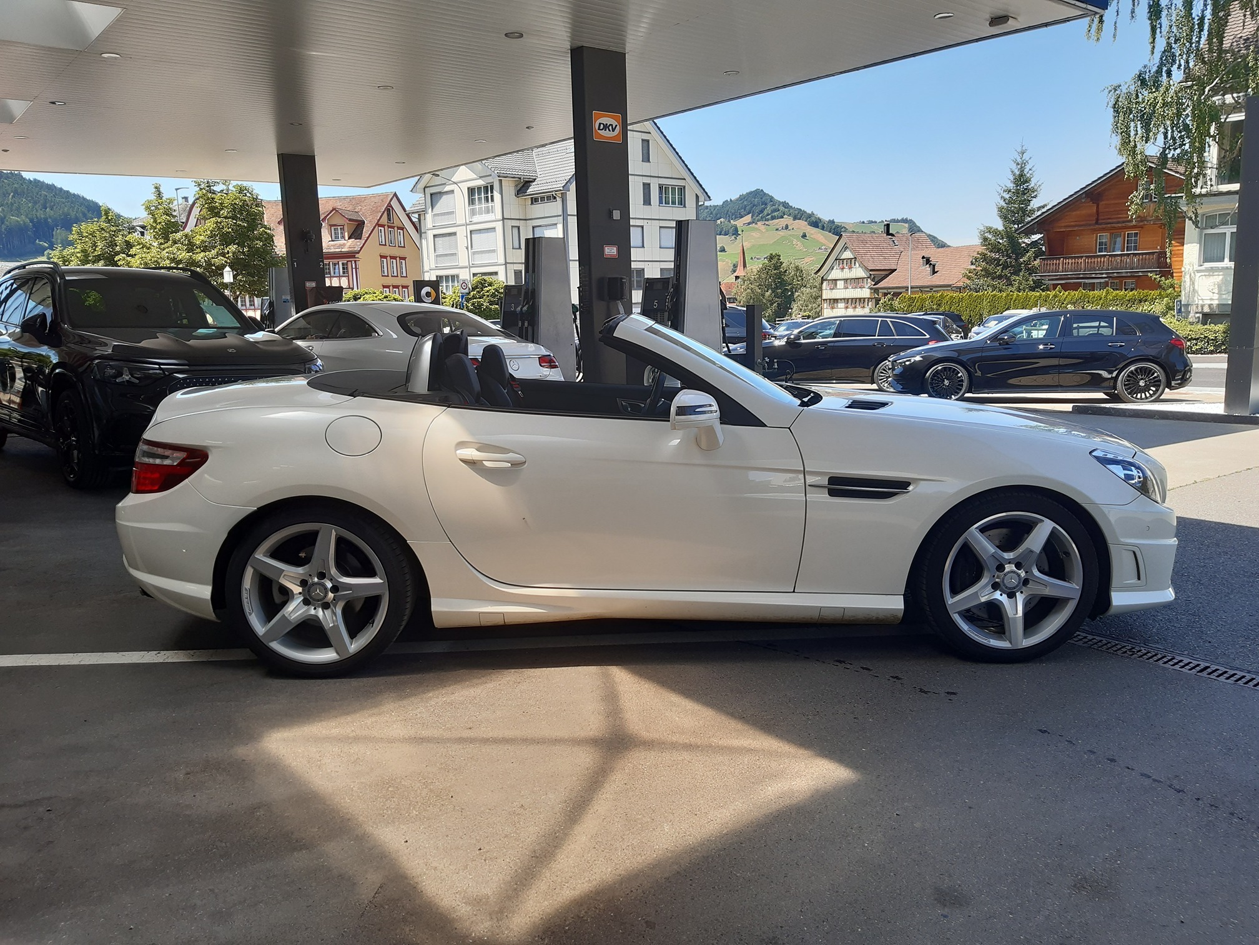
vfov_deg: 53.1
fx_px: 946
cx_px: 630
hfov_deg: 67.3
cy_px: 472
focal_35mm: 26
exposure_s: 1/575
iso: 40
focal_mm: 3.92
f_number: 1.7
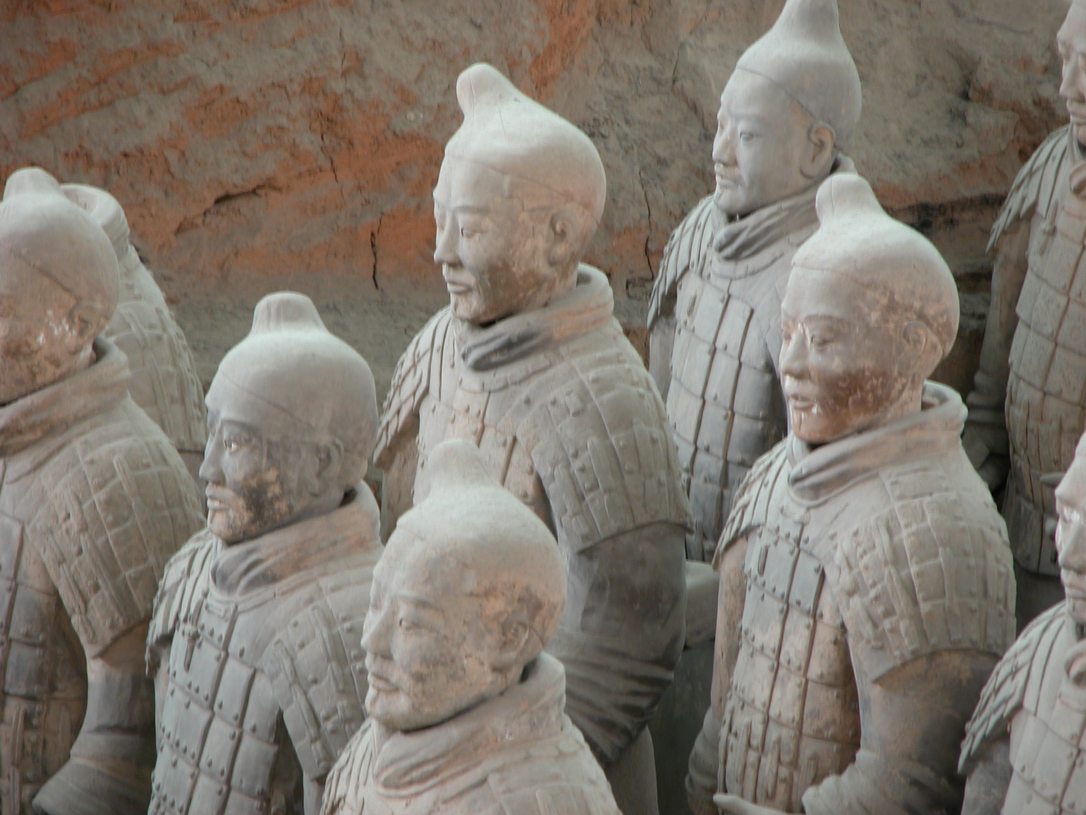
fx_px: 8784
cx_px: 543
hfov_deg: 7.1
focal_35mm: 280
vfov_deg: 5.3
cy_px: 408
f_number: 4.2
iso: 100
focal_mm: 71.2
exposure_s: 1/7.9
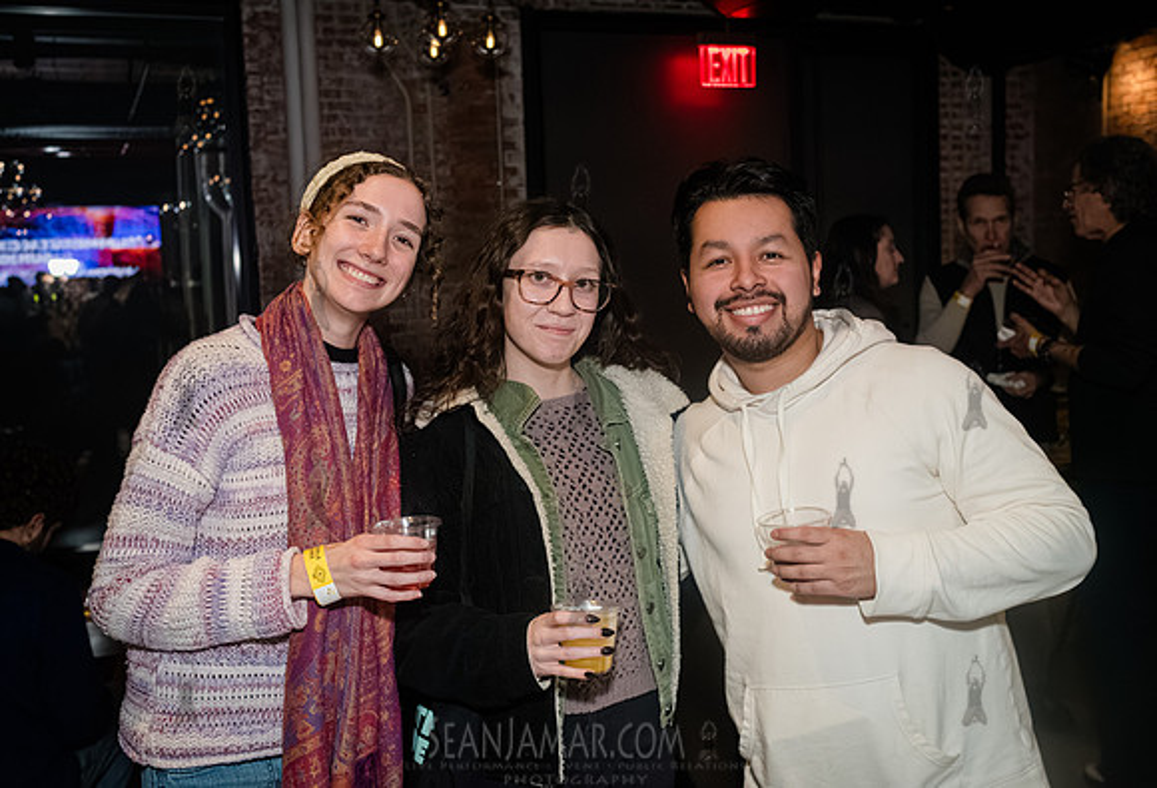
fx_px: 1216
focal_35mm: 38
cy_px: 371
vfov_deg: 35.9
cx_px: 543
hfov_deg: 50.9
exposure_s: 1/400
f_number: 5
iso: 8000
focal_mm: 35
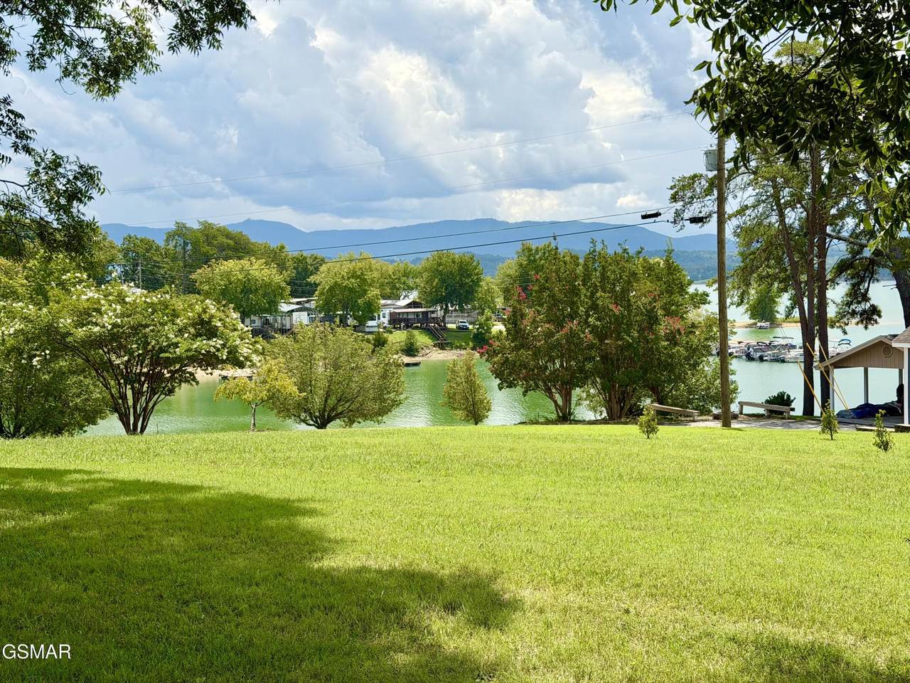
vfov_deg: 30.3
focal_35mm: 48
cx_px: 455
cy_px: 342
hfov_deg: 39.7
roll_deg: +1.6
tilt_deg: -2.3
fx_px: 1262
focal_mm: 6.76
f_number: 1.78
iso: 64
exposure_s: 1/4587
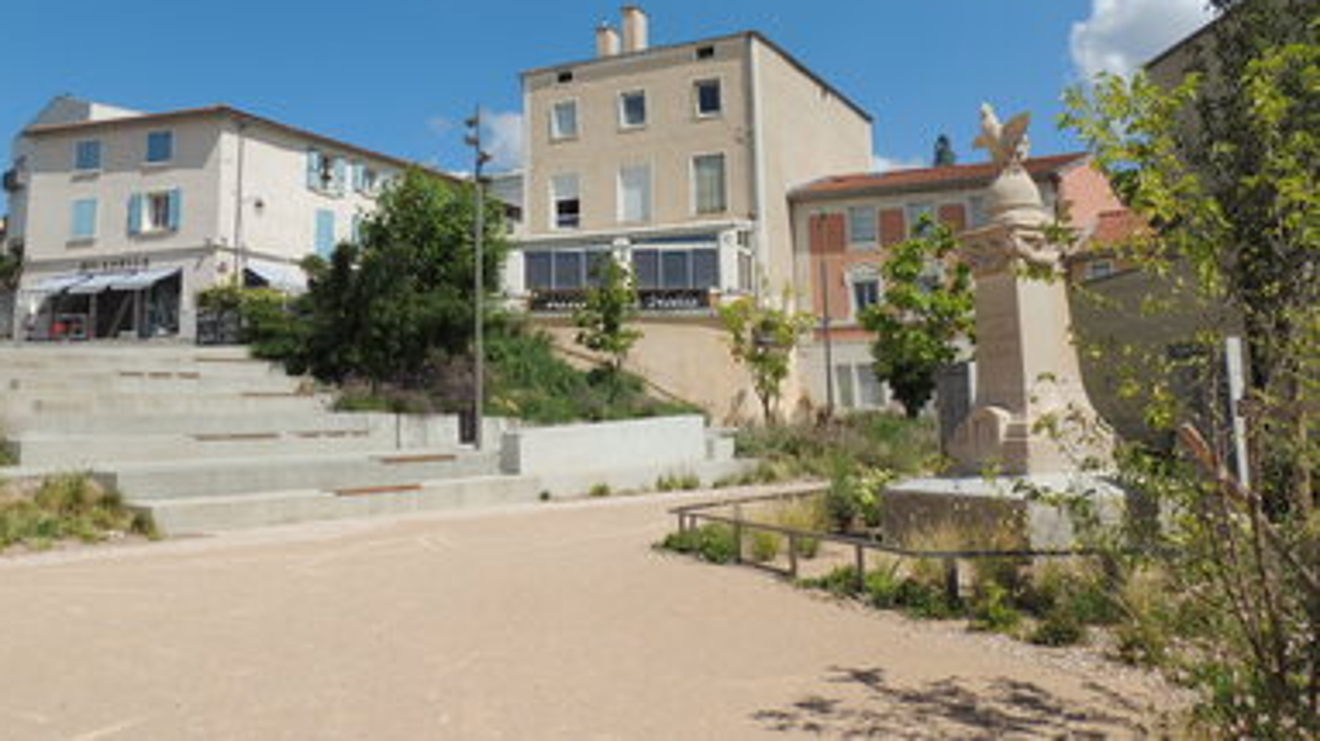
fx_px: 1085
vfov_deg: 37.3
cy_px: 241
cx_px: 653
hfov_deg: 62.6
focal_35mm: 31
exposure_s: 1/1250
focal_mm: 4.9
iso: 100
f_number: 3.8
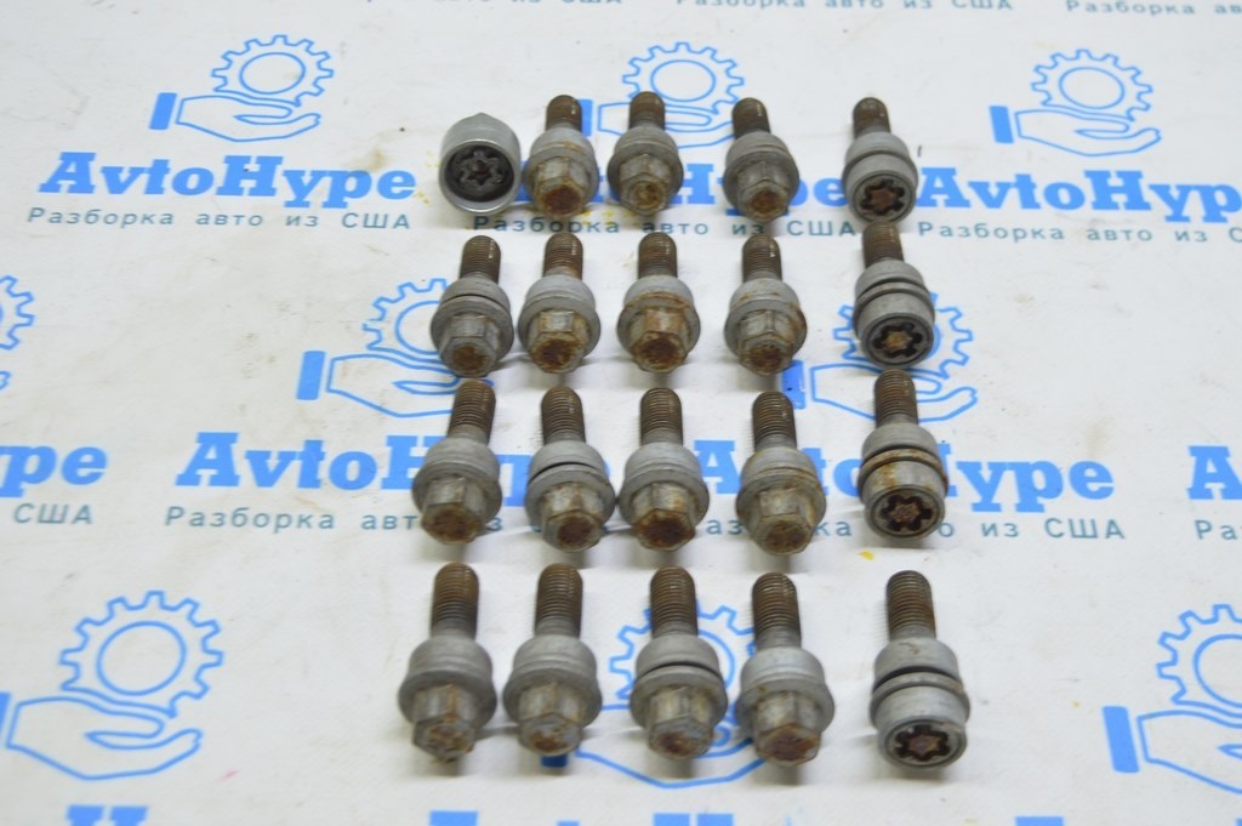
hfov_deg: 38.9
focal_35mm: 51
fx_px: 1758
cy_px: 413
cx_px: 621
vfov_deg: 26.4
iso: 400
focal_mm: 34
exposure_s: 1/20
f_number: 5.6
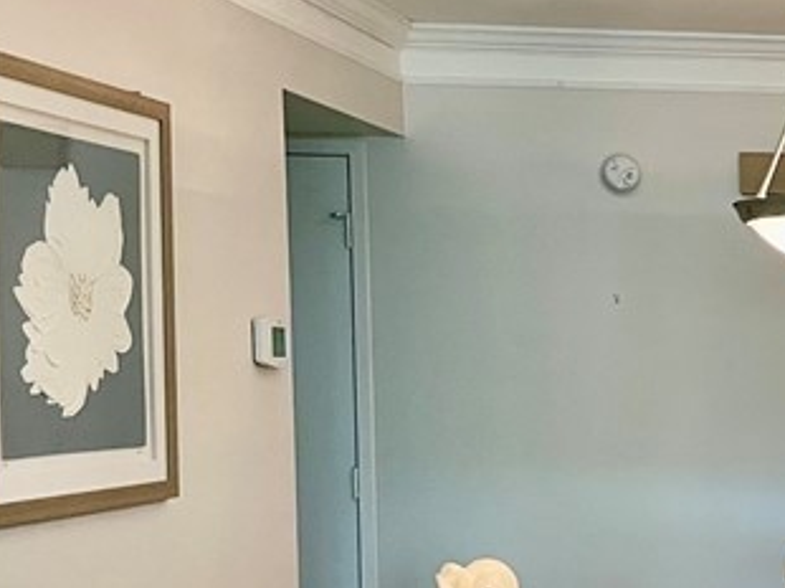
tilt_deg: -4.6
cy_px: 537
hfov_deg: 19.4
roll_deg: -0.7
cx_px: 1226
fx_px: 1949
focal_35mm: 86
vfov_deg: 16.9
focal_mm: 5.1
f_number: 1.6
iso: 160
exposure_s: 1/60
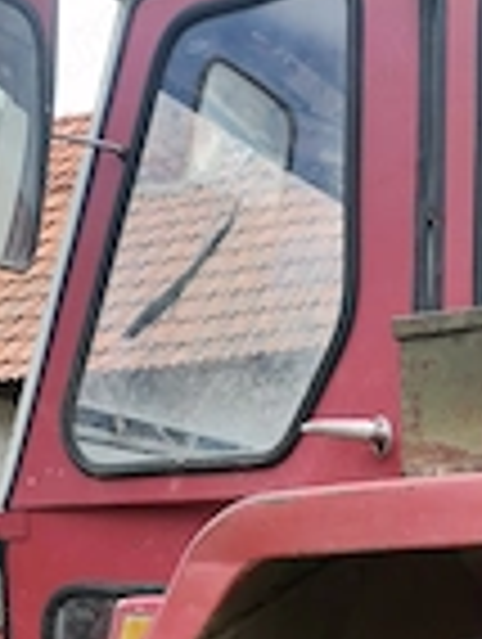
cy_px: 873
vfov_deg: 23.1
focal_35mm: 73
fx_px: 1351
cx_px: 464
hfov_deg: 19.7
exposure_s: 1/593
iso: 50
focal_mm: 4.75
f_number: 1.8
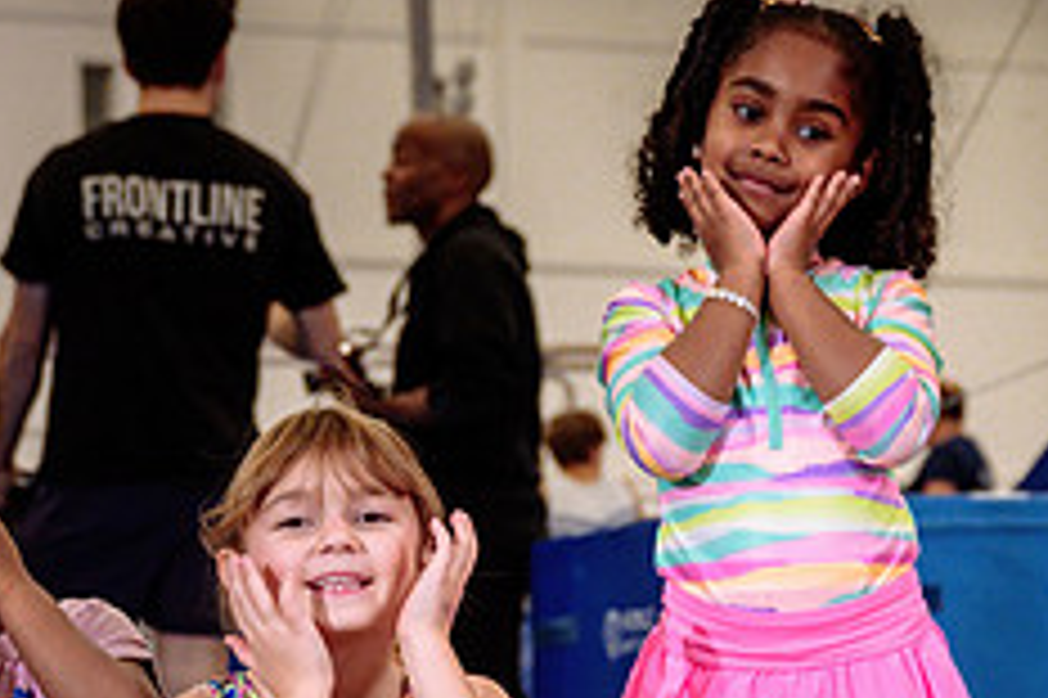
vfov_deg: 9.3
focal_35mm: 145
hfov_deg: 14.2
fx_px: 4218
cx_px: 628
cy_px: 794
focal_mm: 48
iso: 1600
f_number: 3.5
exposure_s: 1/400
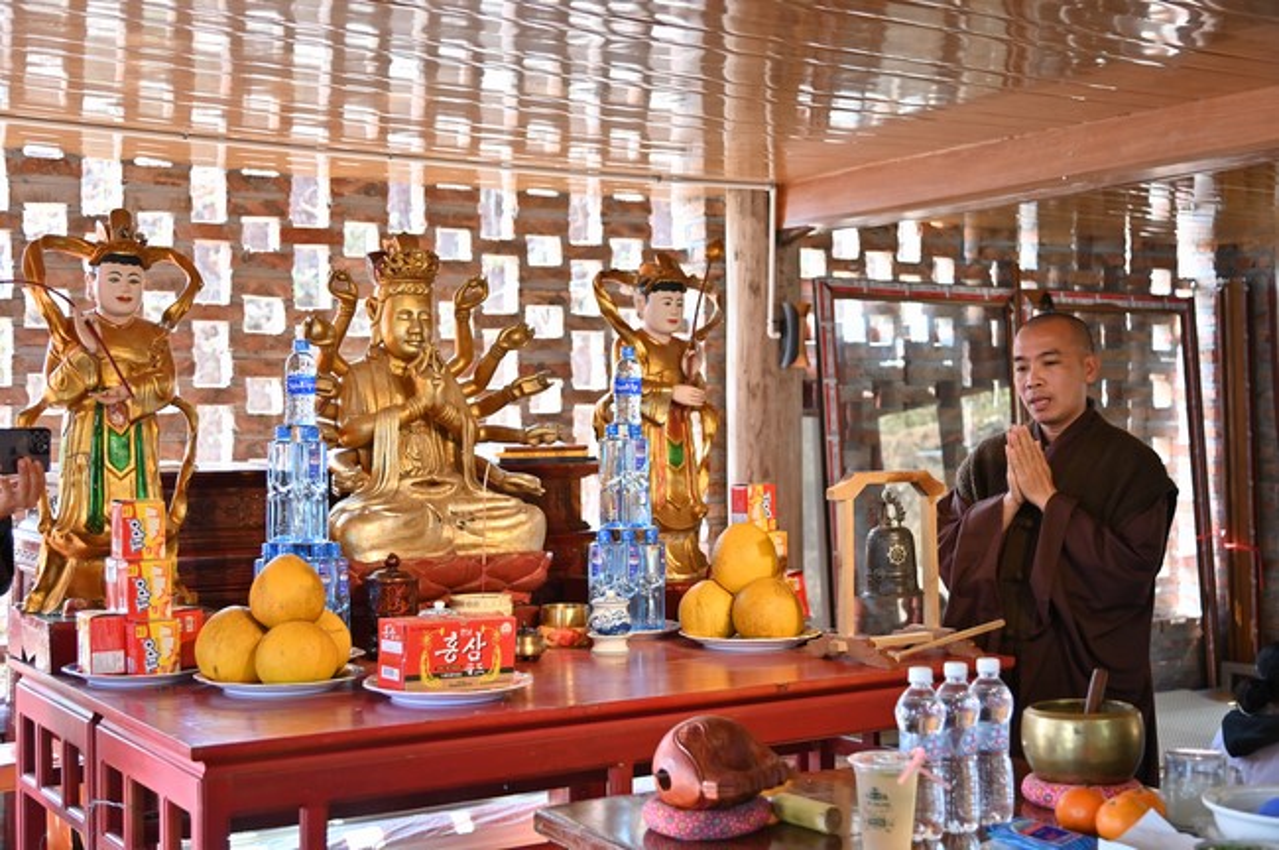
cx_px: 640
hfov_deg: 42.8
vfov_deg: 29.2
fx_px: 1633
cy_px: 425
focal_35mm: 46
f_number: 4
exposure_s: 1/200
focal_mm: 46
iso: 640
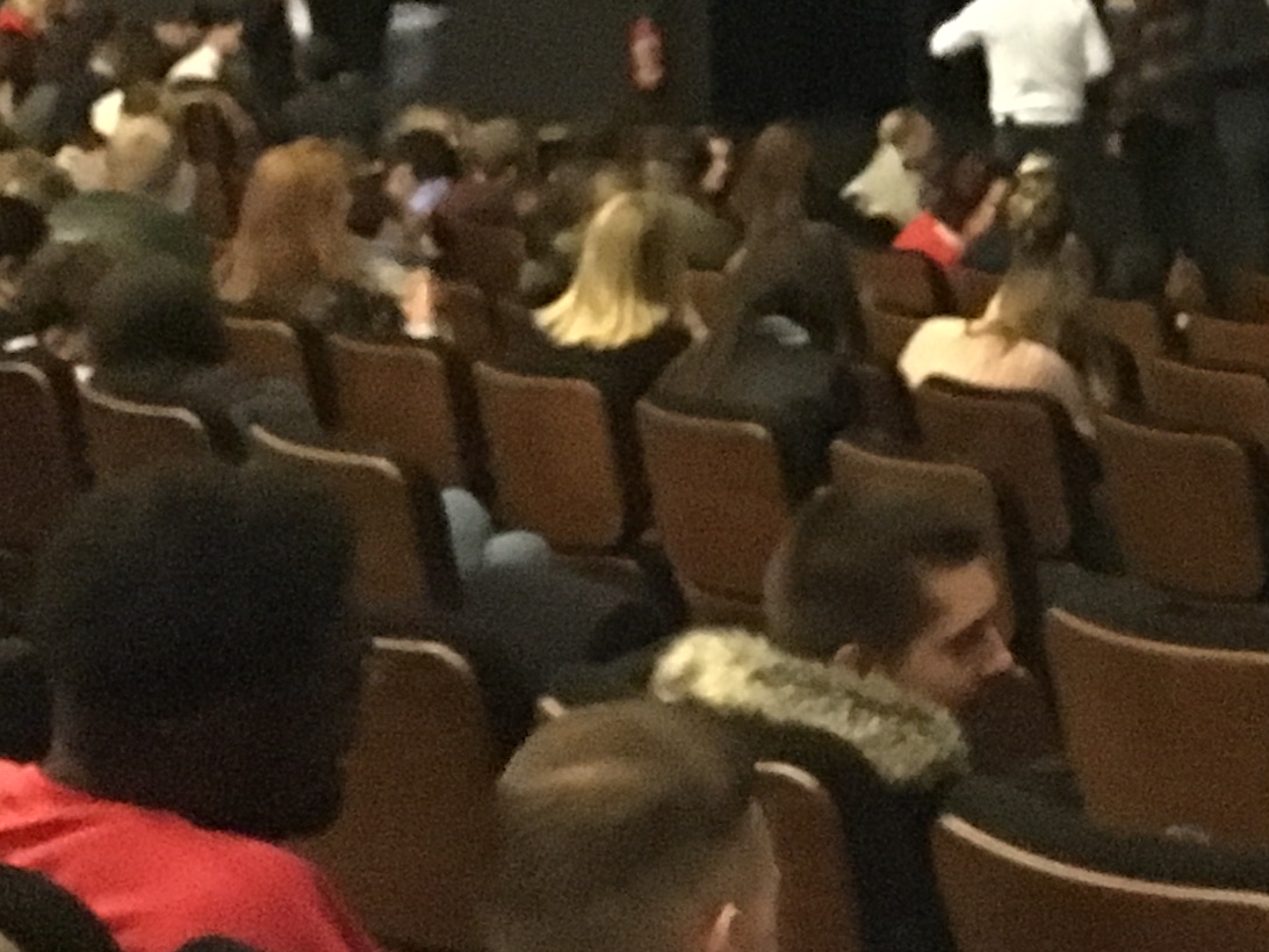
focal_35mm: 107
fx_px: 3923
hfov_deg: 17.8
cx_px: 1376
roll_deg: +2.0
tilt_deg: +0.4
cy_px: -294
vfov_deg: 13.3
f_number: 2.2
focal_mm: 4.15
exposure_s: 1/17
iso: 2000
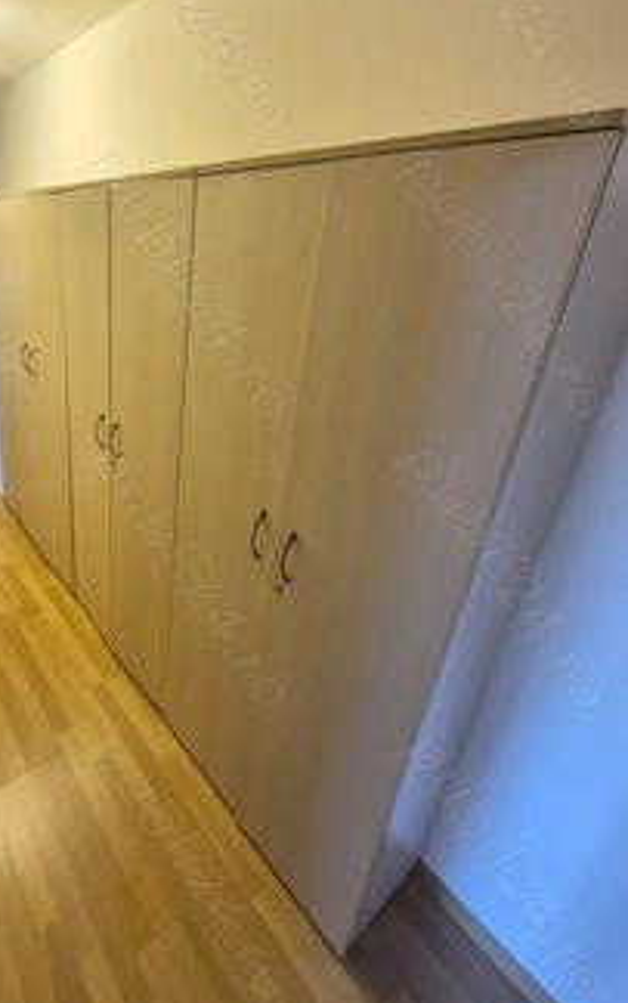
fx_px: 465
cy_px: 430
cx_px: 167
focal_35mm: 17
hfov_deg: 64.5
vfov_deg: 93.7
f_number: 2.2
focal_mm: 1.74
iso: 640
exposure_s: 1/50
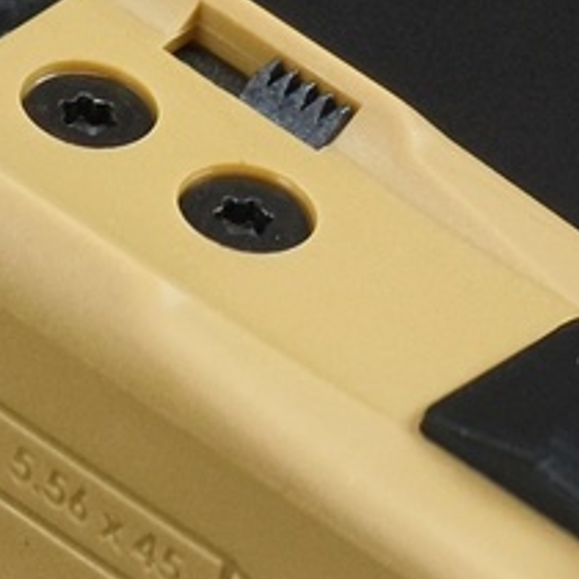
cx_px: 215
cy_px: 394
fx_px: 8156
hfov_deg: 4.1
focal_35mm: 431
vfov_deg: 4.1
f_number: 2.67
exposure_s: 1/30
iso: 1738
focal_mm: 22.48
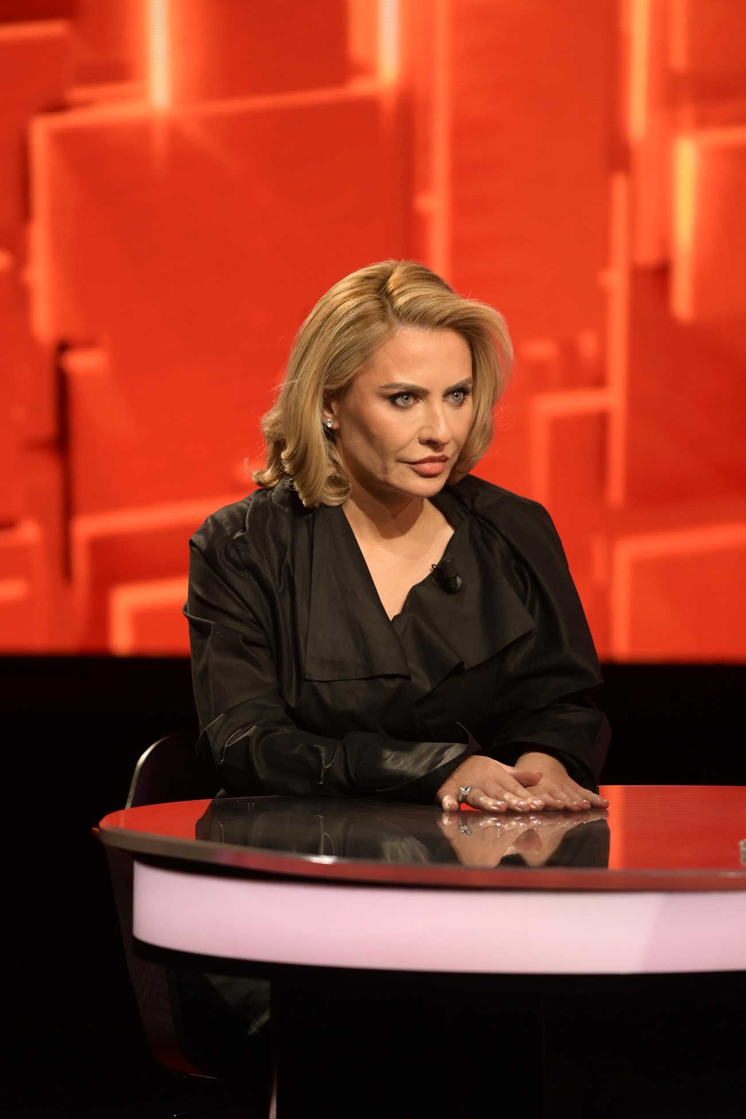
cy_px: 560
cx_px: 373
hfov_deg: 5.2
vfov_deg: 7.9
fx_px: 8143
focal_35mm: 262
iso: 800
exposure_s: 1/250
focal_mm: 175
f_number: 2.8
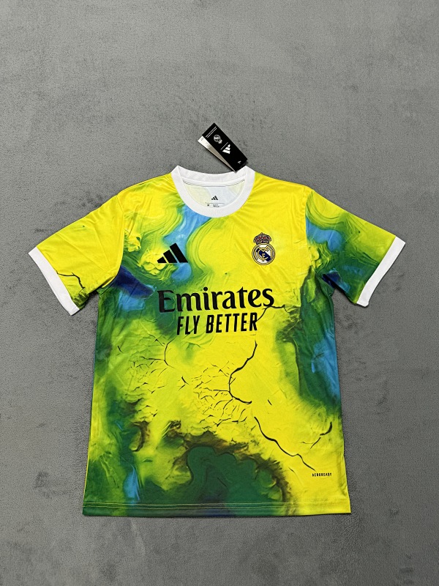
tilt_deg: -80.6
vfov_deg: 71.6
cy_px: 293
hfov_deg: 56.8
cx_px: 220
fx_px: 406
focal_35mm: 24
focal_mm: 6.76
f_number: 1.78
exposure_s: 1/50
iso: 125
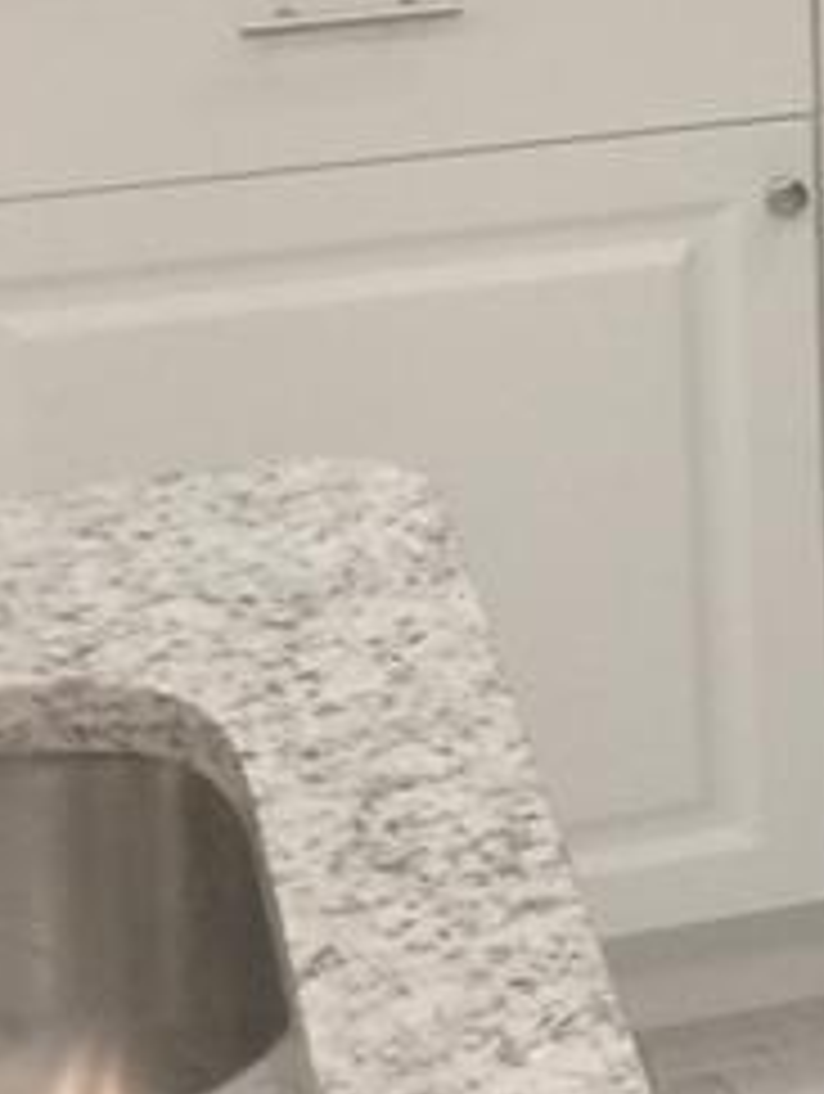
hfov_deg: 9.5
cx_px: 1842
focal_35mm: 143
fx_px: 4527
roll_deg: -1.4
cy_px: -158
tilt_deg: -13.2
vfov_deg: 13.5
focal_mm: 4.15
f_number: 2.2
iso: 32
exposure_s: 1/30
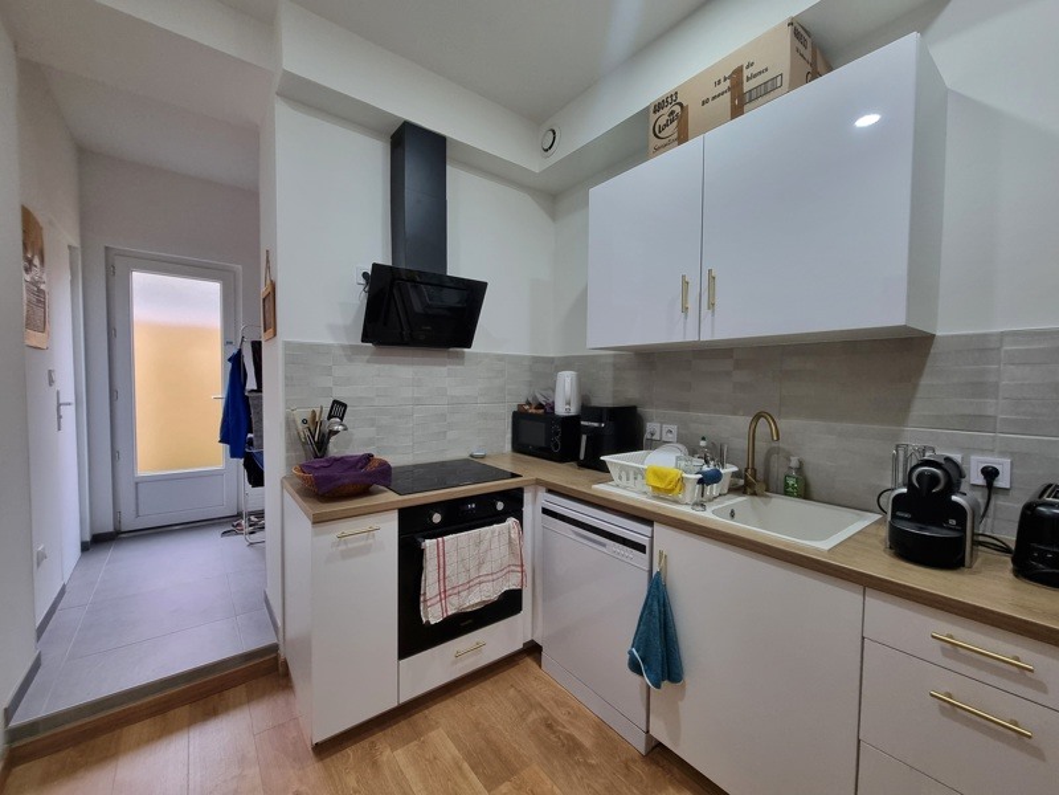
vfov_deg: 89.9
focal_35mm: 13
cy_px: 398
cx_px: 530
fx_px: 398
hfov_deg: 106.2
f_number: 2.2
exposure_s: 1/50
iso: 200
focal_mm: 2.2
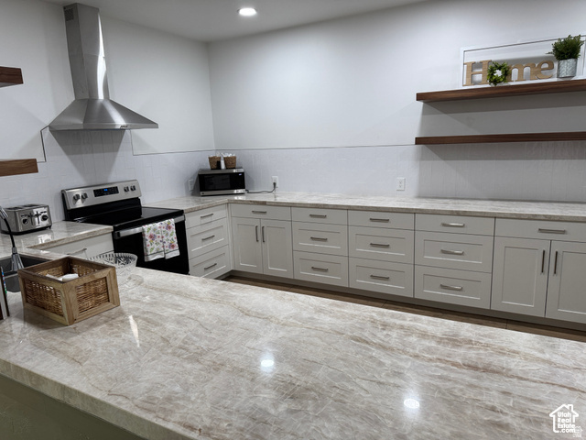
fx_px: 406
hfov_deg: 71.6
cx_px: 293
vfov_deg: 56.8
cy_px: 220
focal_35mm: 24
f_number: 1.78
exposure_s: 1/120
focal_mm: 6.76
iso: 125
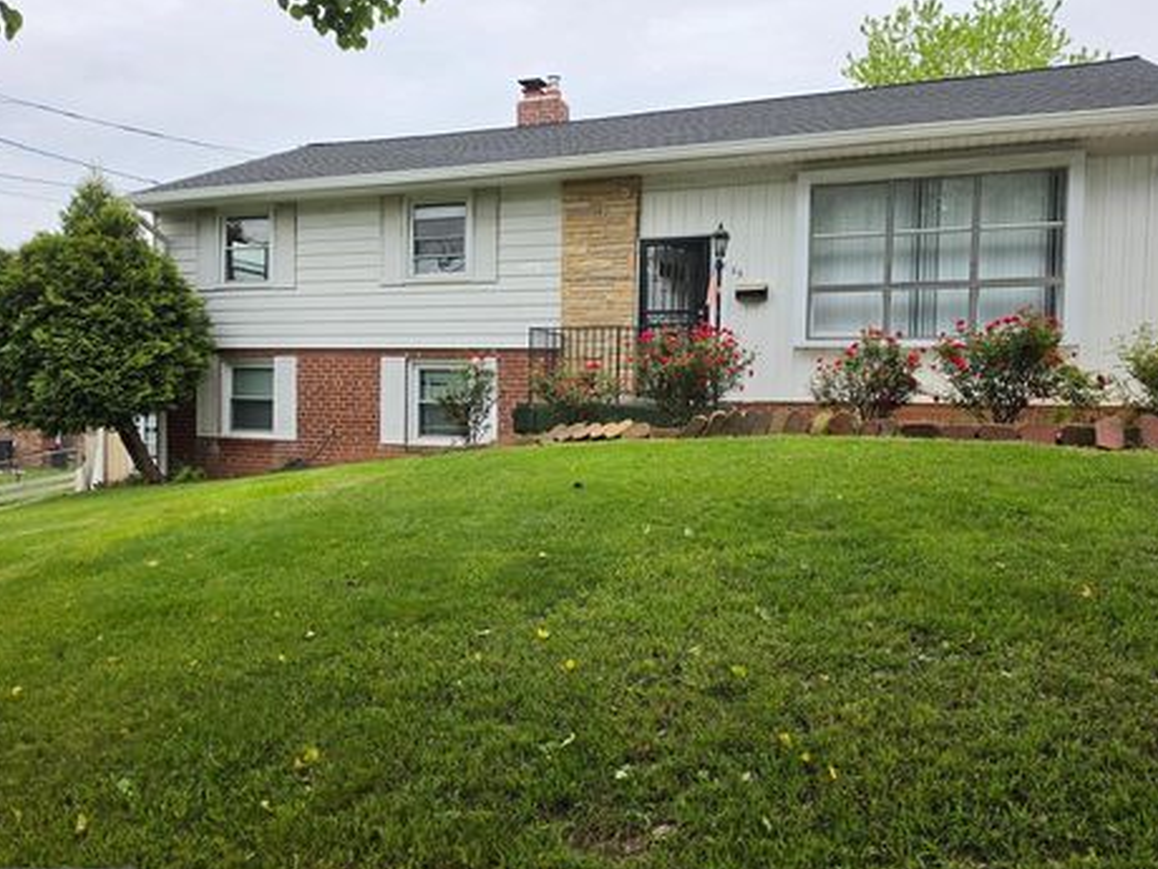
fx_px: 836
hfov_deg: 69.3
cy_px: 447
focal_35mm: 25
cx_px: 612
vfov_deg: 54.9
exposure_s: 1/4143
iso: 64
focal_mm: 6.5
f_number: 1.4
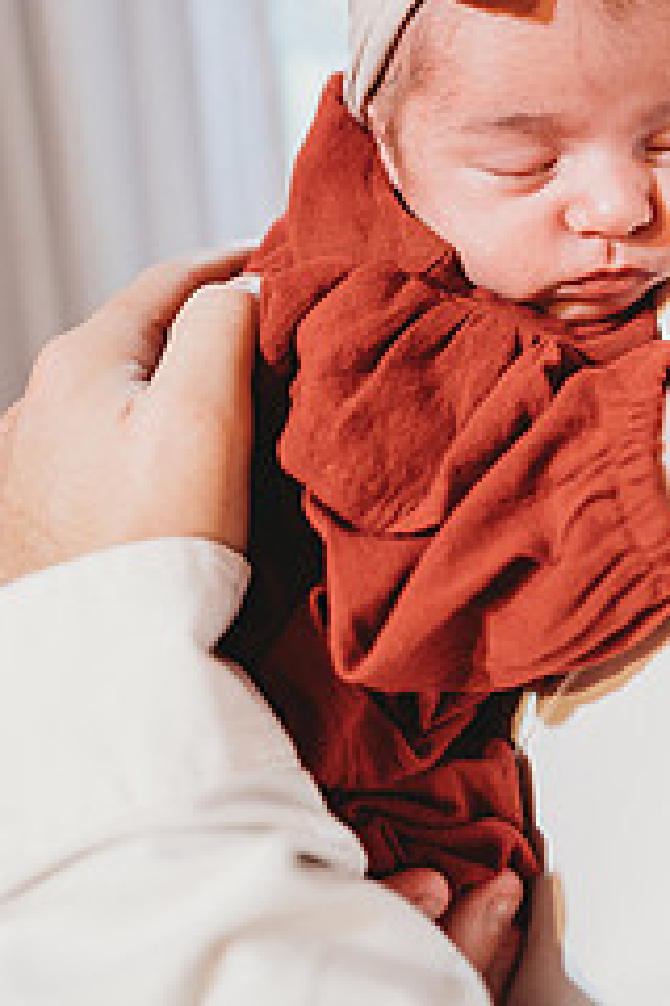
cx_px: 620
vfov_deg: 42.1
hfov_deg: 28.6
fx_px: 1256
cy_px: 239
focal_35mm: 45
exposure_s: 1/160
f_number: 1.8
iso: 1600
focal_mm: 24
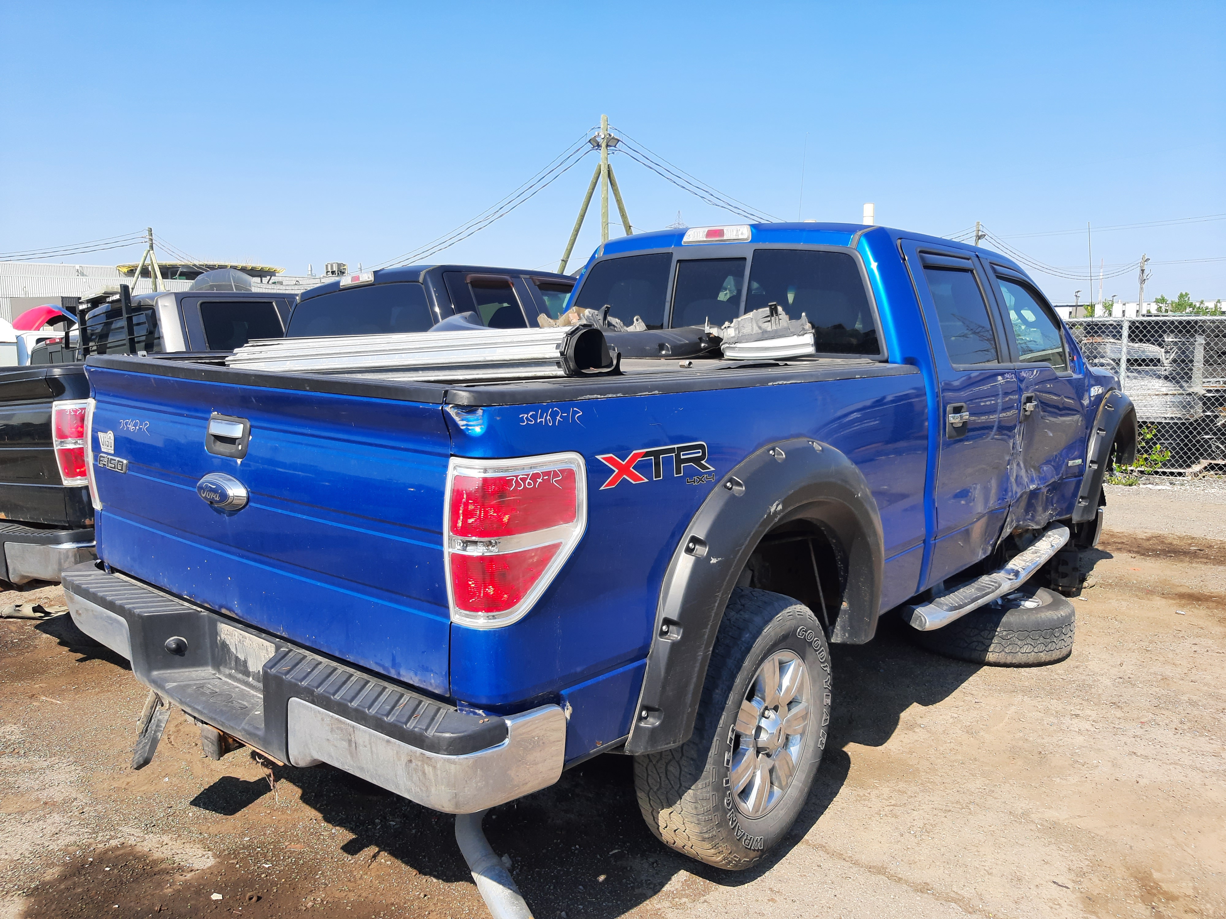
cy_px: 460
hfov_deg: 67.3
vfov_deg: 53.1
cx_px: 613
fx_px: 921
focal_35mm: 26
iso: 40
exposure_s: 1/876
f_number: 1.7
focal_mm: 3.92
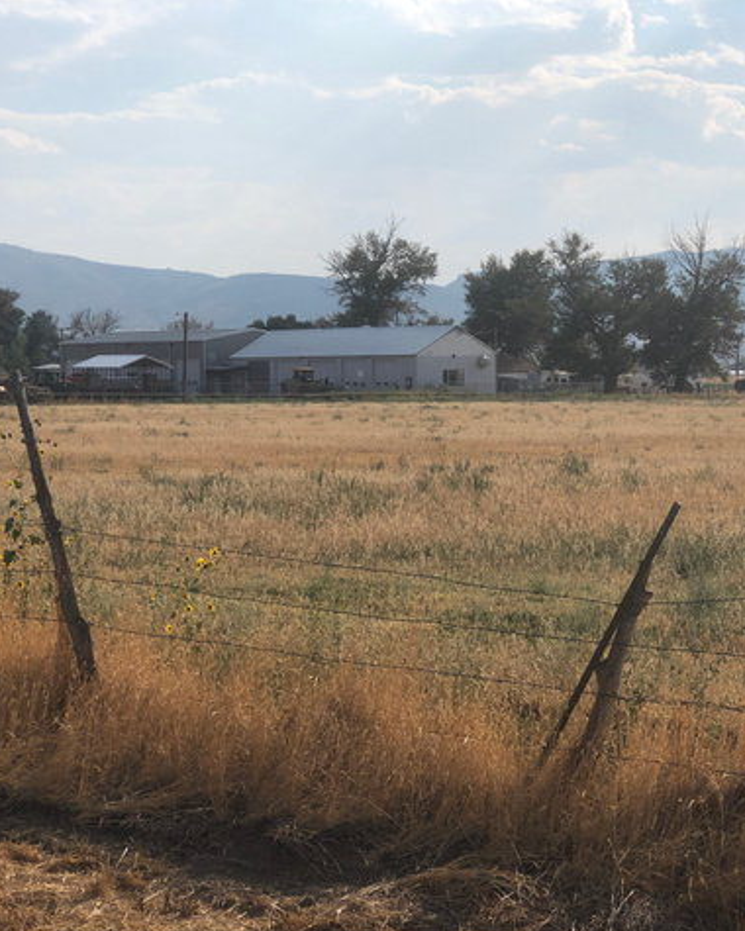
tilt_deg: -4.6
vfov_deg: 25.4
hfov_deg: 20.3
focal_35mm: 75
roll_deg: +1.0
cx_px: 559
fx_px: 2067
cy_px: 468
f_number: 2.8
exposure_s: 1/1372
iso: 20
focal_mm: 6.6
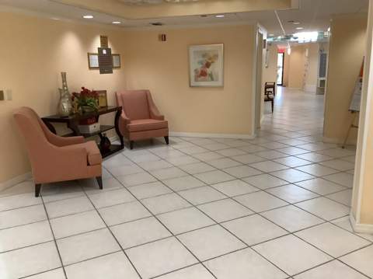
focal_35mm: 31
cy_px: 140
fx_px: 334
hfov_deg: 58.4
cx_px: 186
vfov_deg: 45.4
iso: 250
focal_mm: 3.3
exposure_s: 1/60
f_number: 2.4
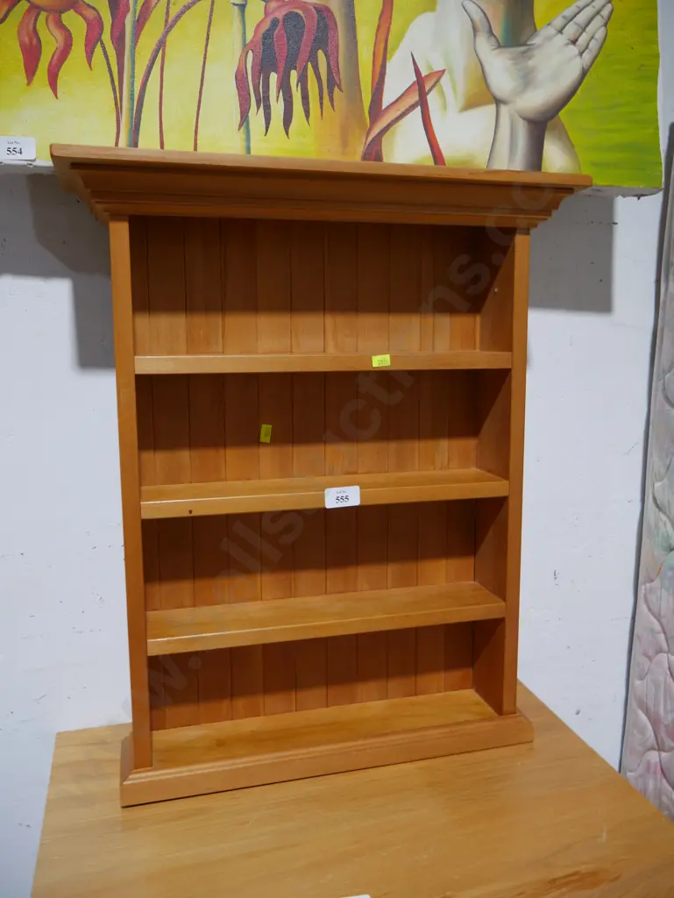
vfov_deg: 63.4
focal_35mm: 28
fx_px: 726
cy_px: 449
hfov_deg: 49.8
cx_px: 337
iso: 250
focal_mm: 14
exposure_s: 1/60
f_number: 3.5
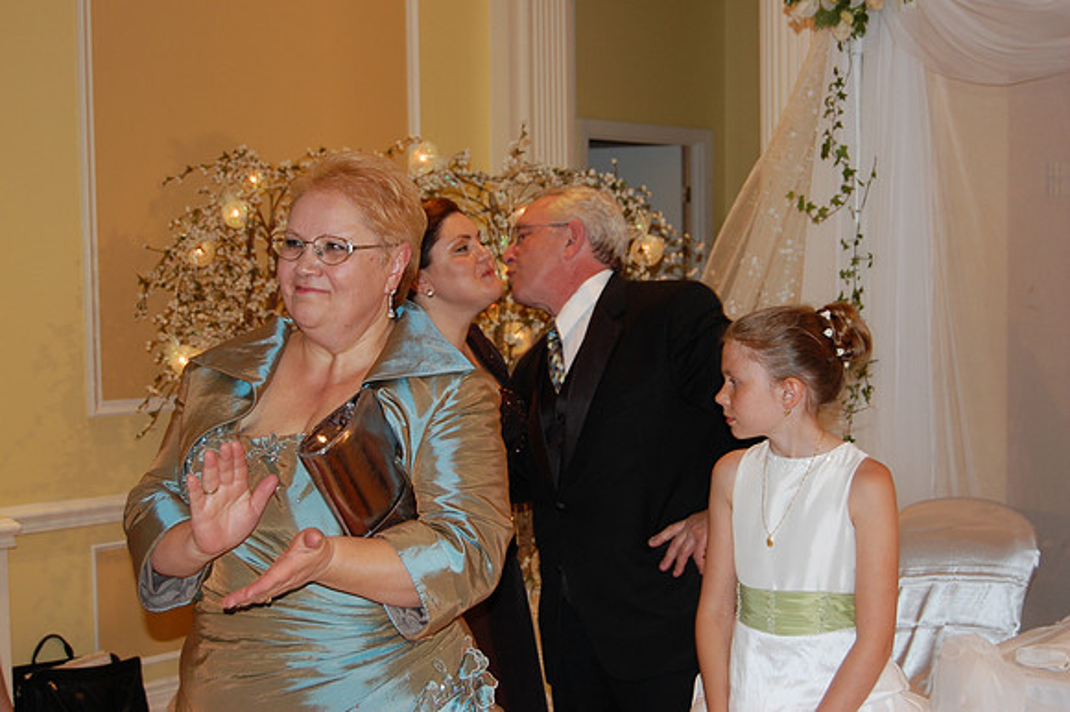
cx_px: 535
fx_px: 1693
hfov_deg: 35.1
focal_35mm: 57
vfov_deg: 23.8
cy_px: 356
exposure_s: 1/60
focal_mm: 38
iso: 400
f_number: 5
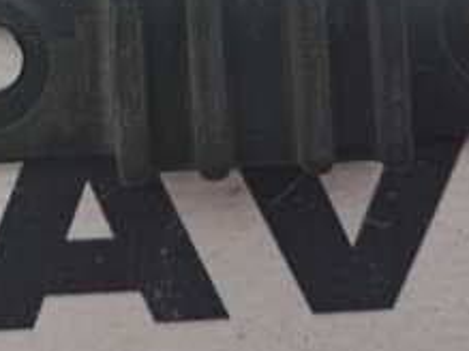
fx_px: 1070
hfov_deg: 24.6
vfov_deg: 17.3
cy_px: -132
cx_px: 143
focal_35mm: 79
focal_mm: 4
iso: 50
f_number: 1.8
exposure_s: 1/50
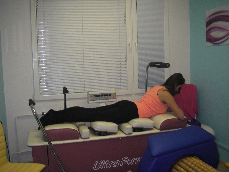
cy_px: 86
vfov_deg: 37.7
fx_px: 251
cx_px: 114
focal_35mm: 38
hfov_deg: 49.0
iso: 100
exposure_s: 1/30
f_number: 3.3
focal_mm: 6.3
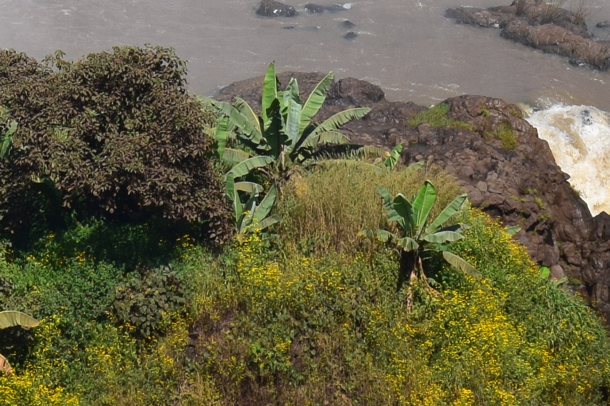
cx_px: 194
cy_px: -546
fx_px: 8402
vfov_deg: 2.7
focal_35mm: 496
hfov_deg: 4.2
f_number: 11
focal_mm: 66
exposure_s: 1/500
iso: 250
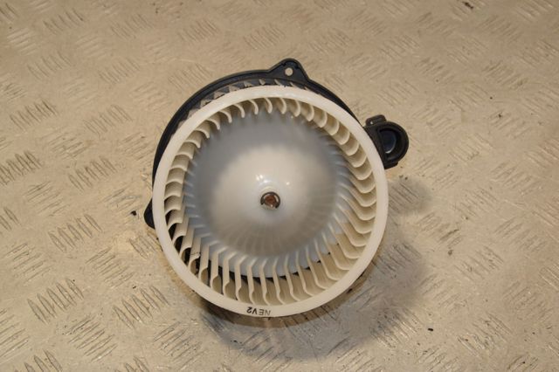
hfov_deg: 31.9
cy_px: 186
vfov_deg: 21.5
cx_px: 280
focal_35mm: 63
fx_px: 978
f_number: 11
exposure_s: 1/200
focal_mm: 42
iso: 800
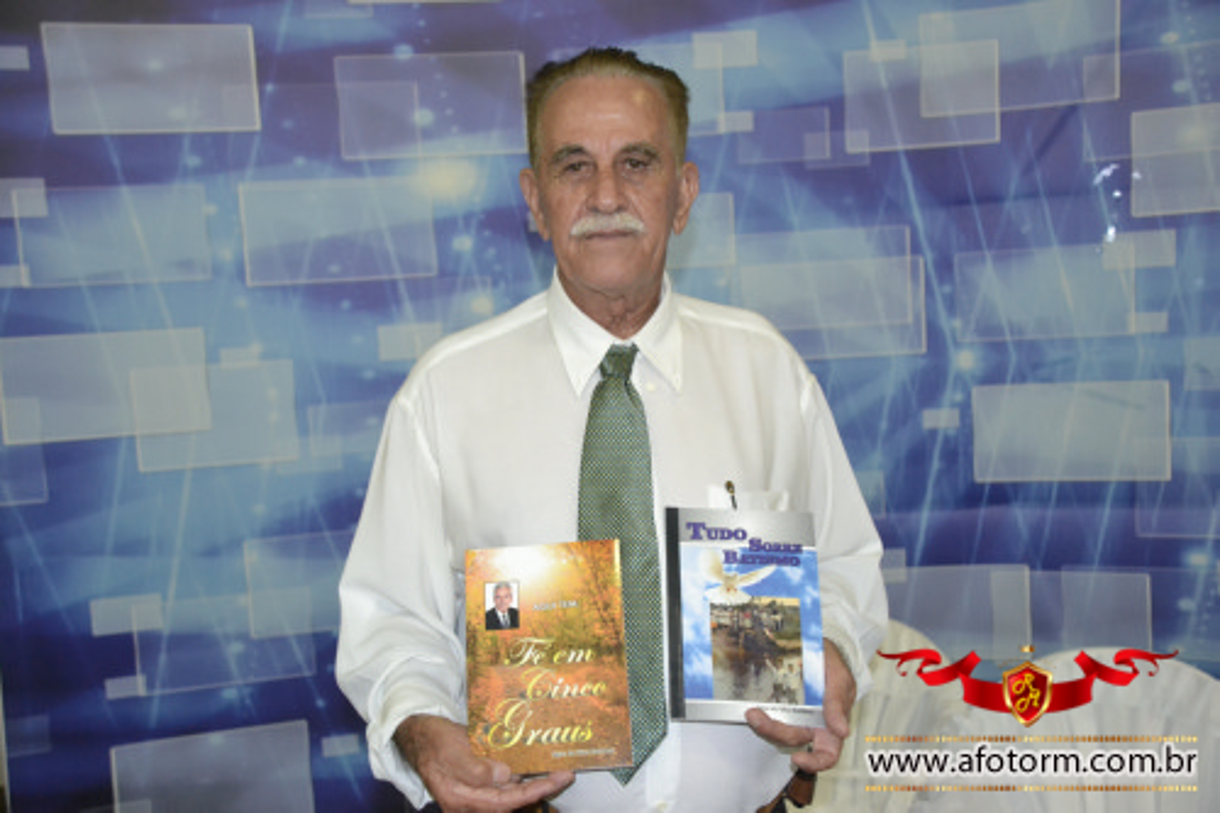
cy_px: 406
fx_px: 1423
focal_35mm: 42
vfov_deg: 31.9
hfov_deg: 46.4
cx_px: 610
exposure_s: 1/60
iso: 2500
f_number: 4
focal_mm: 28
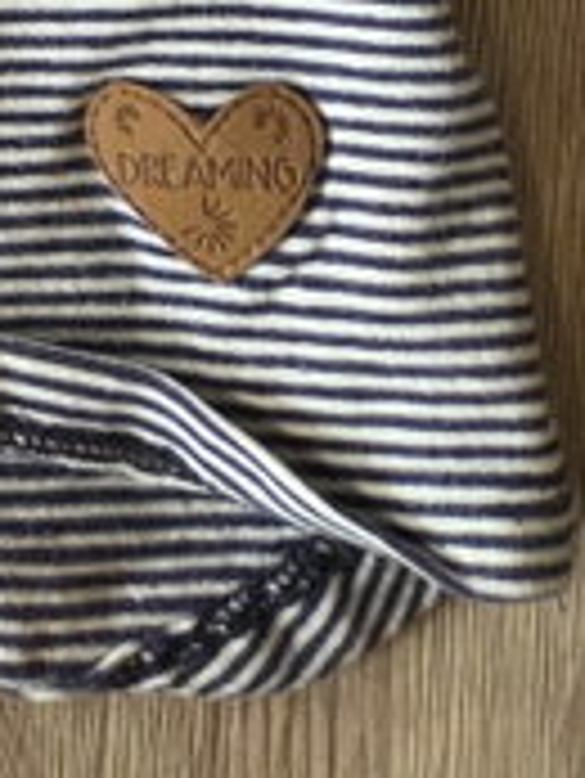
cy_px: -911
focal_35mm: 110
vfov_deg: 14.1
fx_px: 2476
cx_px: -783
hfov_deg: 11.4
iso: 500
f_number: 1.8
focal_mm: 5.4
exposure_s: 1/100
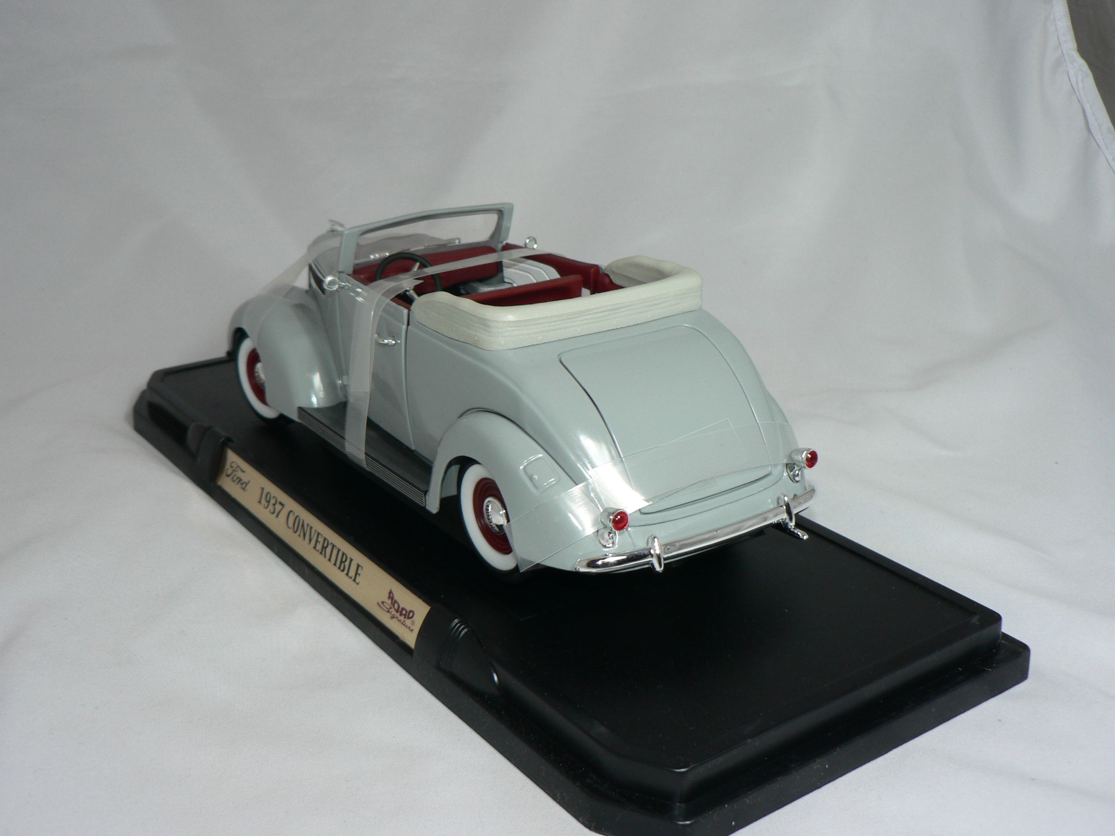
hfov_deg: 45.8
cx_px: 558
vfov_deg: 35.1
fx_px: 1321
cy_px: 418
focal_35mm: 41
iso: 80
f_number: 2.8
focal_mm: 6.9
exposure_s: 1/60
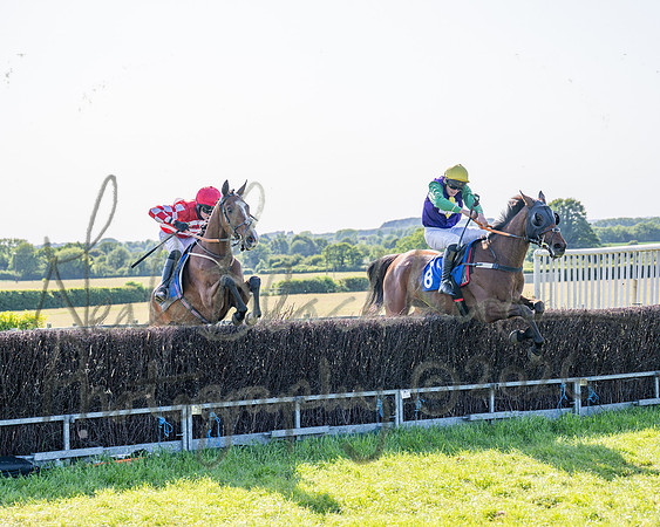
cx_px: 330
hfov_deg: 24.2
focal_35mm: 79
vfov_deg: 19.4
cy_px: 263
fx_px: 1540
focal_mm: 70
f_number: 4
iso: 200
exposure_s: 1/1600
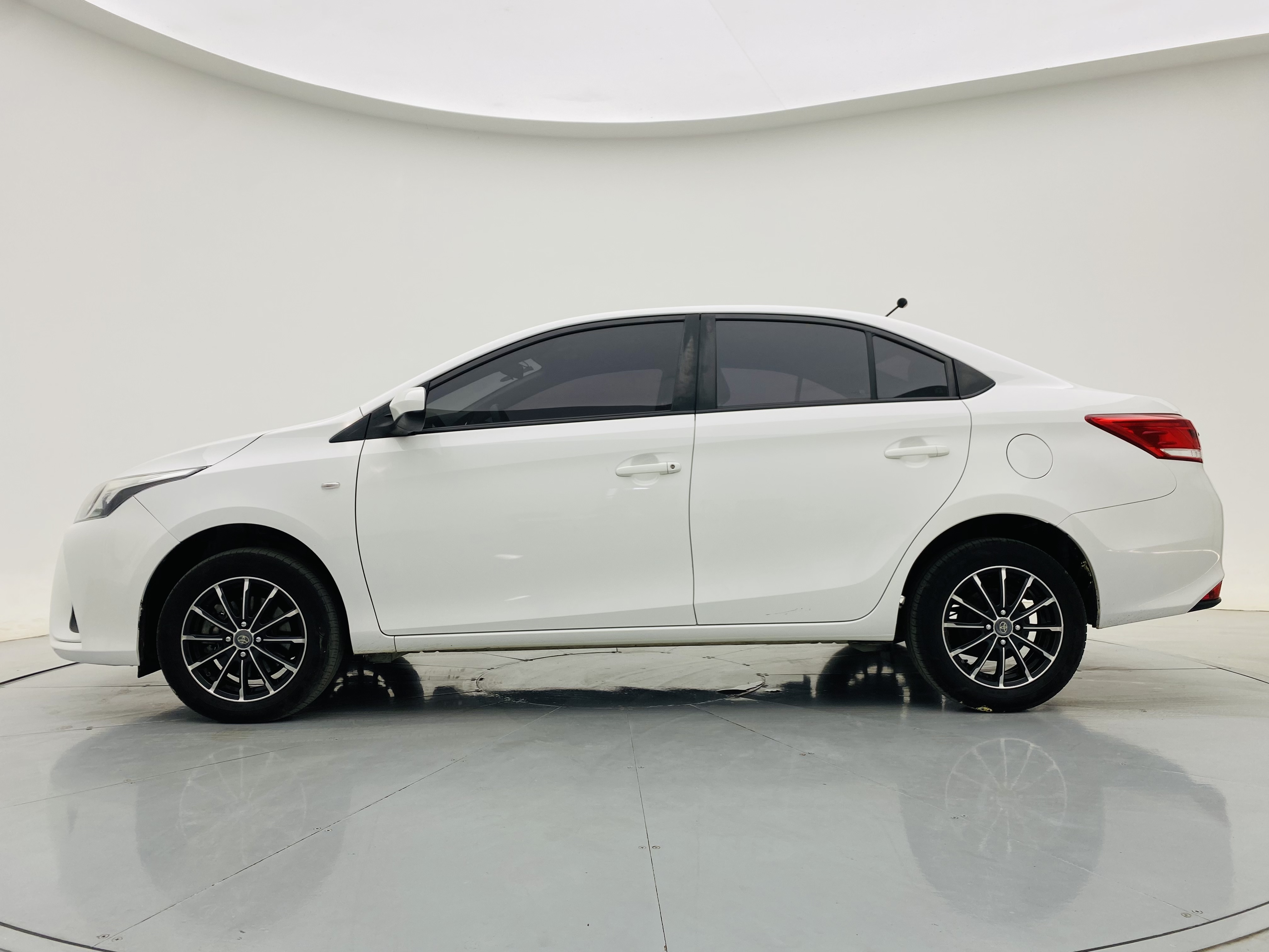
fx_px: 953
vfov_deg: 53.1
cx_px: 634
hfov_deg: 67.3
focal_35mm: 26
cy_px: 476
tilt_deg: +1.4
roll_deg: +0.5
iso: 32
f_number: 1.8
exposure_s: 1/184
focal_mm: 4.25
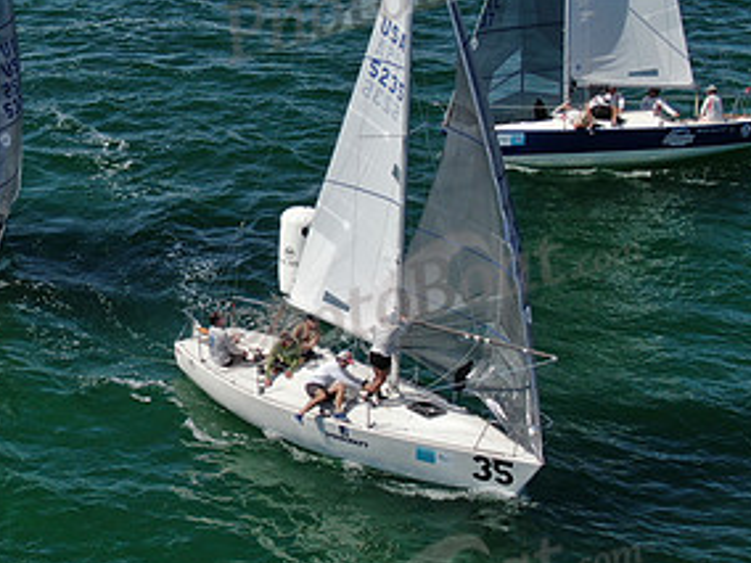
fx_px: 2126
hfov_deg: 19.6
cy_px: 181
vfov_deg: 15.1
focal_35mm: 98
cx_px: 71
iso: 100
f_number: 3.8
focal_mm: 8.6
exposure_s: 1/1250
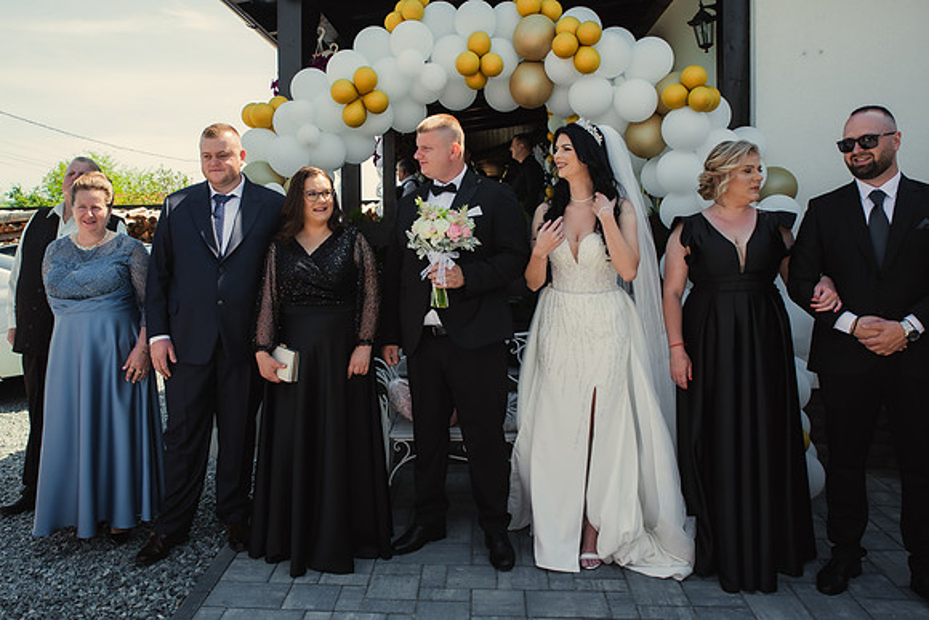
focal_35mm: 32
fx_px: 829
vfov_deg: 40.9
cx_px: 414
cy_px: 276
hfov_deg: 58.4
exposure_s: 1/200
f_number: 7.1
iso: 200
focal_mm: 29
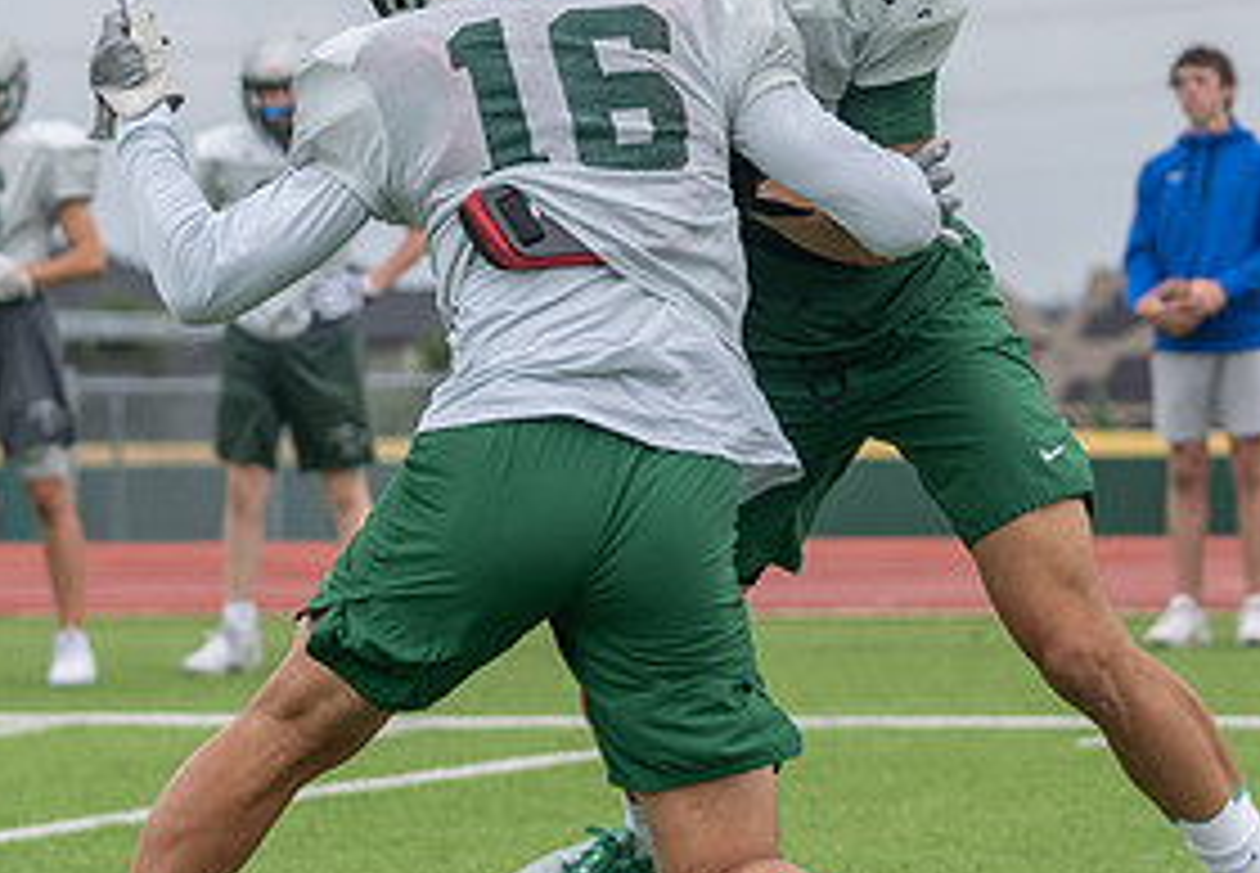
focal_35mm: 186
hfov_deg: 10.9
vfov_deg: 7.6
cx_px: 979
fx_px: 6589
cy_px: 58
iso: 200
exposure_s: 1/1250
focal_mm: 72
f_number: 3.5
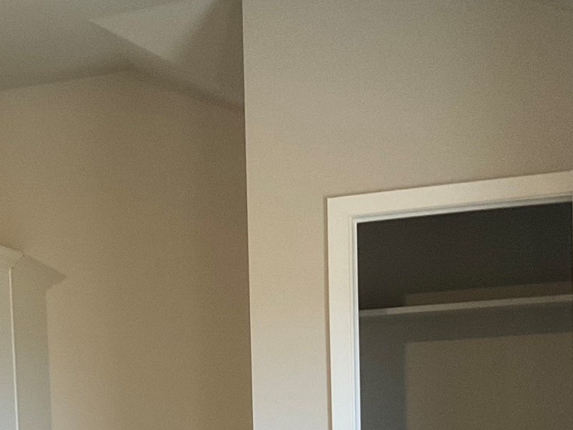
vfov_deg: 18.8
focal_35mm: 74
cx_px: -6
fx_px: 1225
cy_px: 514
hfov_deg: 25.0
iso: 250
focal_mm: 3
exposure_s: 1/60
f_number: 1.8
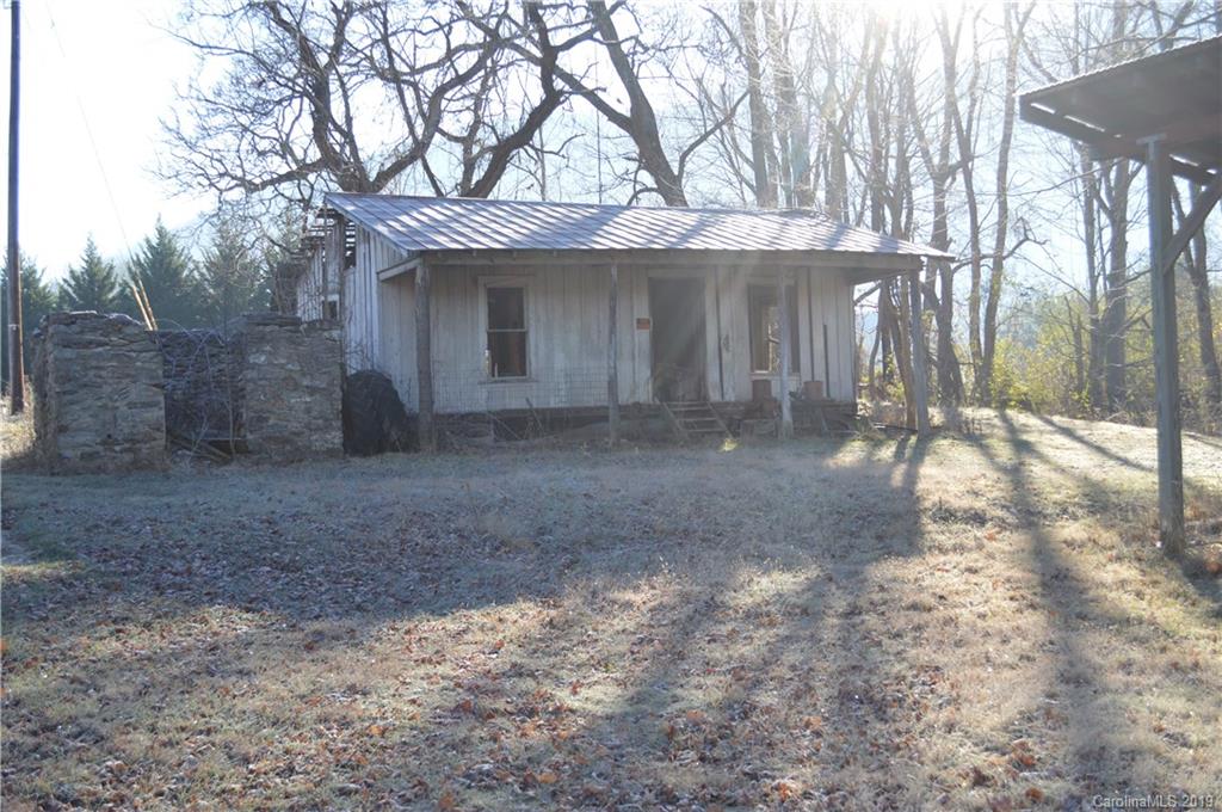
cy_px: 406
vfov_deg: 30.8
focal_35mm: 44
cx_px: 611
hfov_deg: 45.0
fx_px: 1475
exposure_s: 1/125
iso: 140
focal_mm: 29
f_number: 5.6
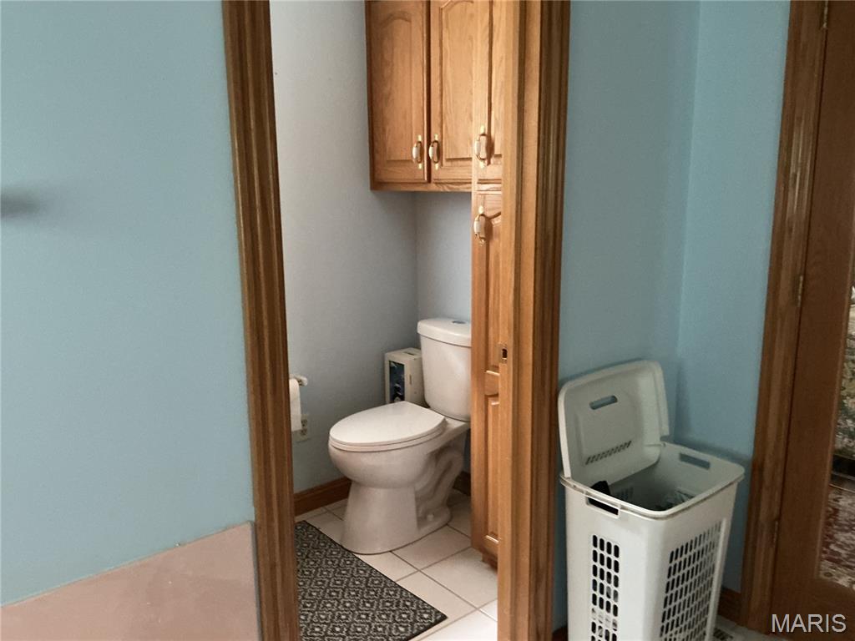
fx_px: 716
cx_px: 428
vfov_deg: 48.2
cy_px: 320
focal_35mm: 29
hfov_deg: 61.7
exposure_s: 1/30
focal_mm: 3
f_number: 1.8
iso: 500
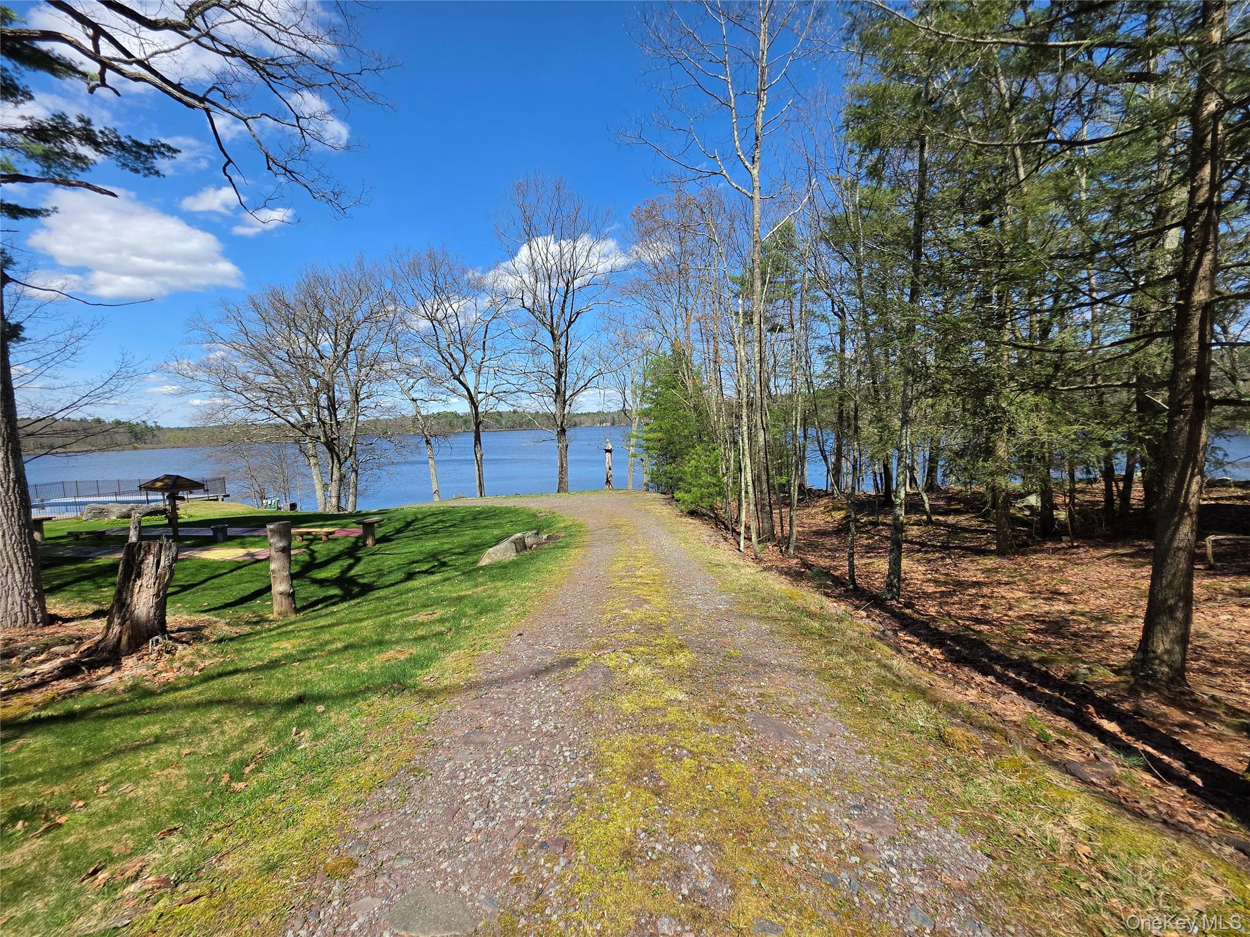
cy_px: 468
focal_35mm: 13
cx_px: 625
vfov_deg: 89.9
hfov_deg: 106.2
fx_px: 469
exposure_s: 1/1248
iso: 32
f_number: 1.9
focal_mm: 2.2
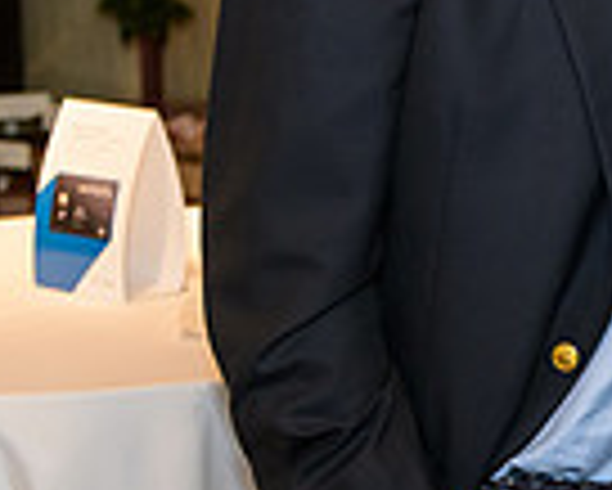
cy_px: 61
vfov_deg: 12.0
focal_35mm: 128
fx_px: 2320
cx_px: 1098
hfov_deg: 13.5
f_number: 3.2
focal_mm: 32
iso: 1250
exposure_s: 1/125
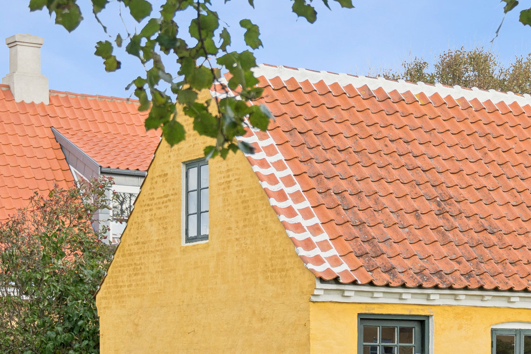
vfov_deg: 10.8
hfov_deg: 15.5
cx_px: 673
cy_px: 354
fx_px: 1858
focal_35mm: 126
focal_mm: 47
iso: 200
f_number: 4.5
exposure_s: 1/500
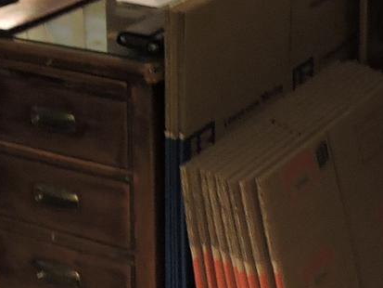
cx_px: 8
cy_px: -120
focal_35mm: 119
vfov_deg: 12.0
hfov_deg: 16.2
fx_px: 1317
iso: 400
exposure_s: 1/15
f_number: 3
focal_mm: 4.3
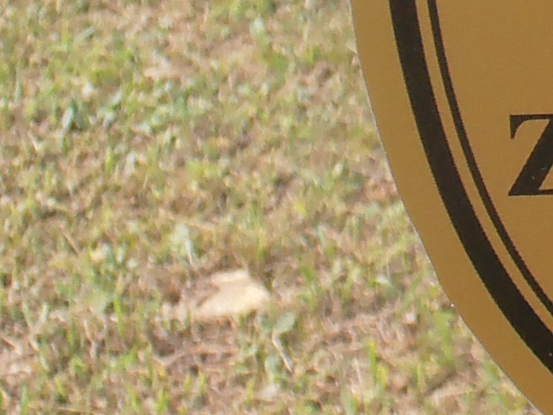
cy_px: -289
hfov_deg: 9.3
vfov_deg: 7.3
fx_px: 3164
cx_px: 1126
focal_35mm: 198
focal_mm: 6.61
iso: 80
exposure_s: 1/200
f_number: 3.9
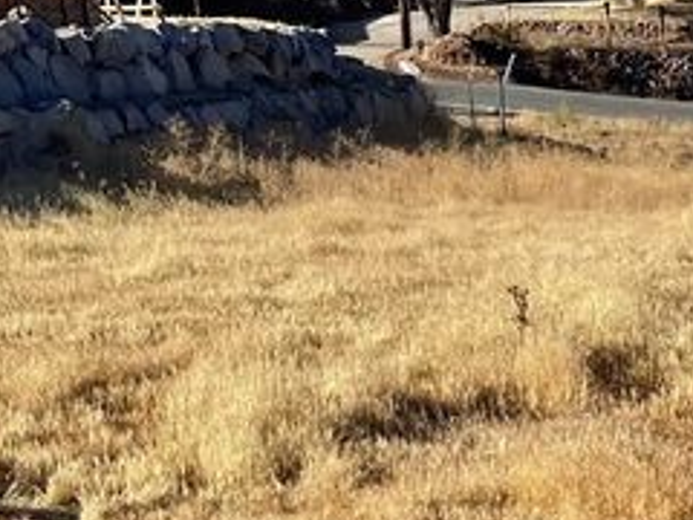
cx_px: 1051
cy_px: 884
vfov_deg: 12.4
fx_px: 2222
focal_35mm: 111
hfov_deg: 16.2
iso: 32
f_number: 1.6
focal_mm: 4.2
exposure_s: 1/2959
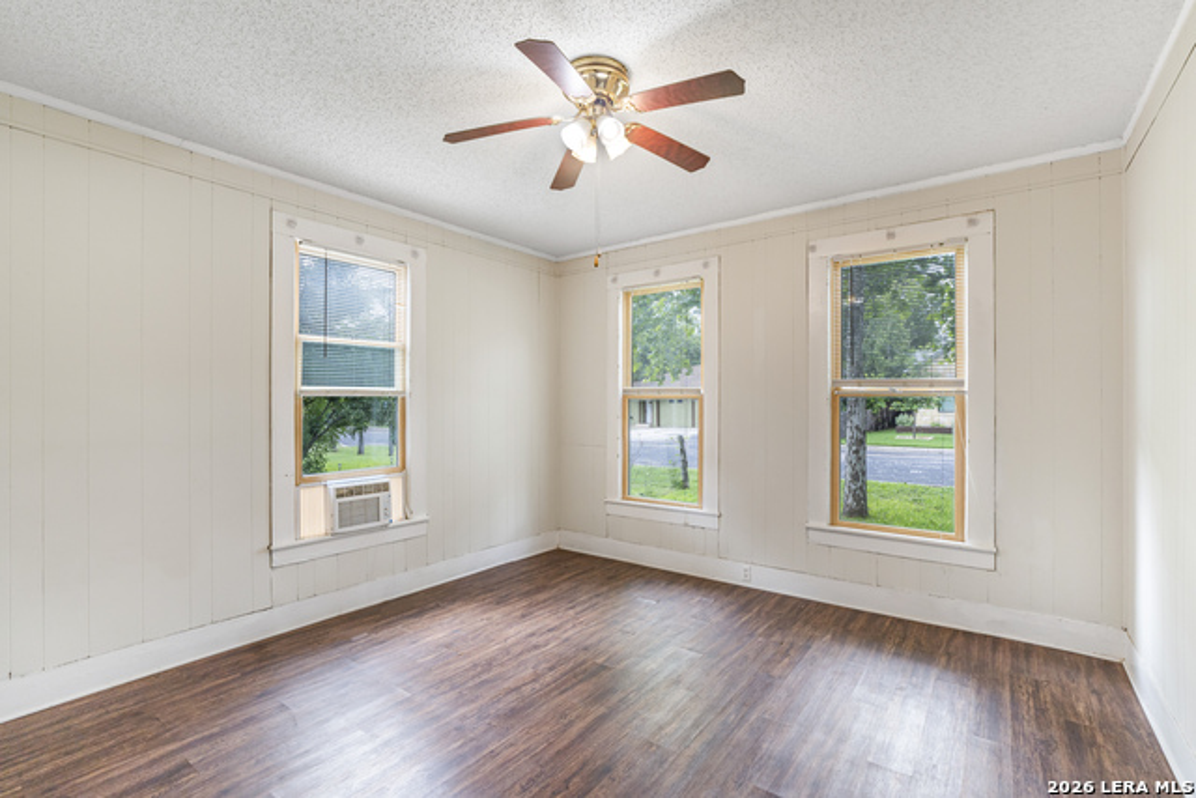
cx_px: 598
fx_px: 498
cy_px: 399
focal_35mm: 15
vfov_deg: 77.4
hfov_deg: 100.4
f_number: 4
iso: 250
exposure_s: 1/60
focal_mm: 10
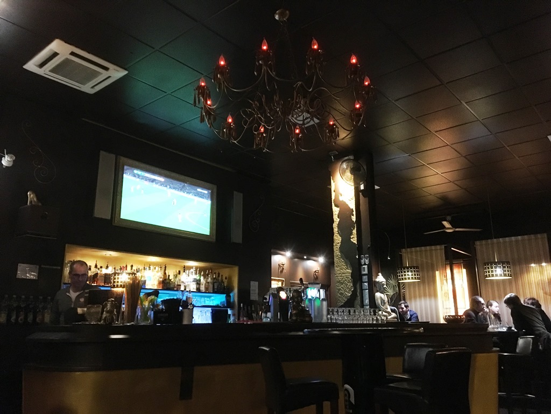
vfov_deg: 48.2
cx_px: 276
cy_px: 207
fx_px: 462
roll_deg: -1.6
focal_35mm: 29
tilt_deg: +13.1
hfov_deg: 61.7
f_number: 2.2
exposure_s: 1/17
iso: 320
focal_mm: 4.15
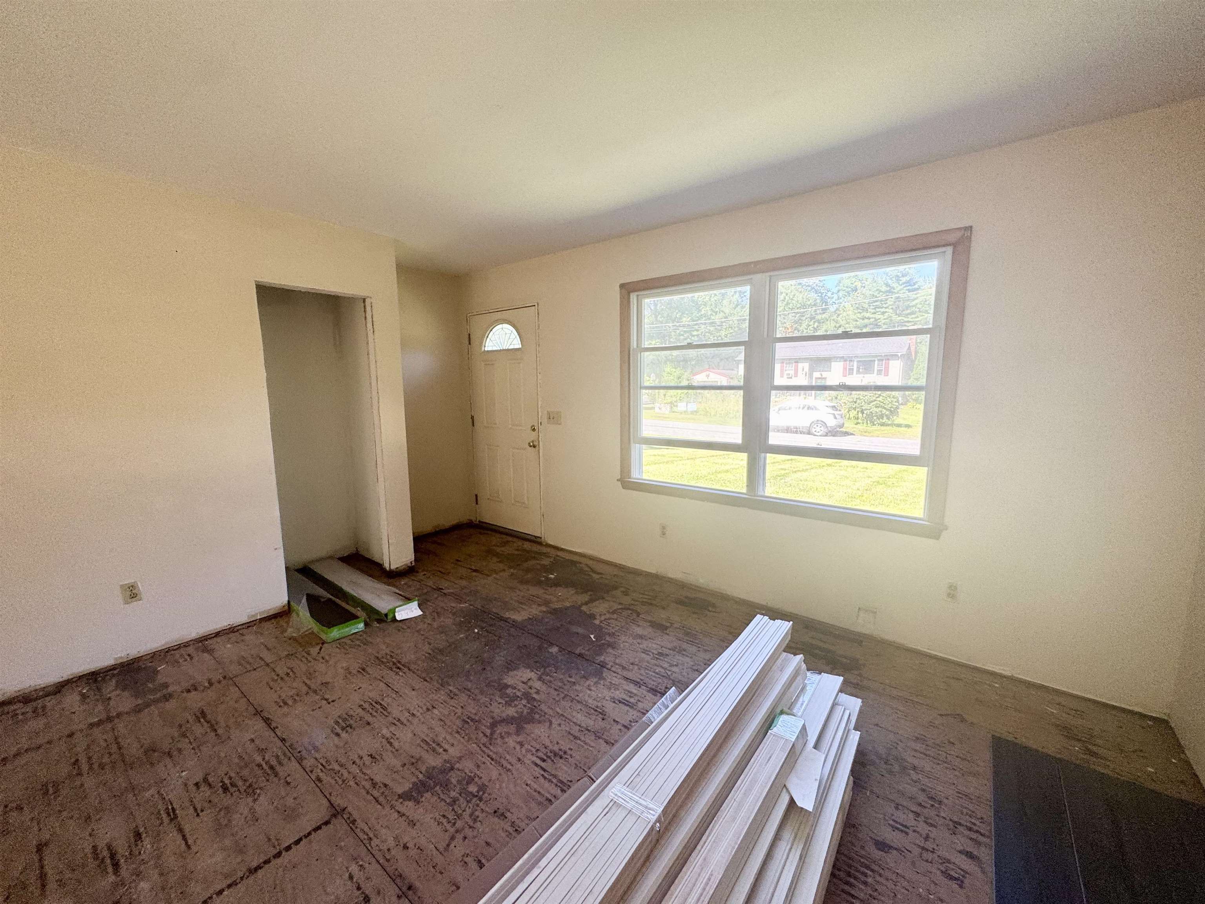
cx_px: 602
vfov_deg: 85.7
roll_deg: +0.2
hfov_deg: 102.1
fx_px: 487
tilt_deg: -8.1
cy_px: 452
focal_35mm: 14
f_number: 2.2
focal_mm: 2.22
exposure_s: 1/99
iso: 80
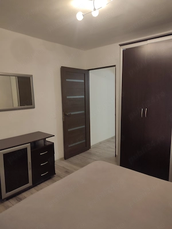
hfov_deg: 56.8
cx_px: 86
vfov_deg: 71.6
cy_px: 114
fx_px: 159
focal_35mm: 24
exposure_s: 1/33
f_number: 1.89
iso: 222
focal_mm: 5.89
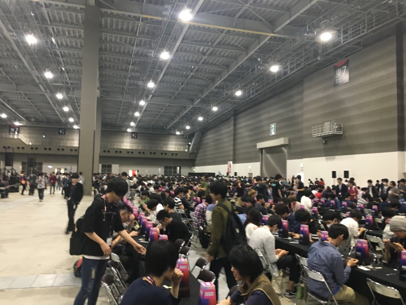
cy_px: 152
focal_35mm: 29
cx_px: 203
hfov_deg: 61.7
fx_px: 340
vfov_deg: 48.2
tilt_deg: +0.8
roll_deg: +1.2
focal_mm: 4.15
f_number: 2.2
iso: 200
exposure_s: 1/24
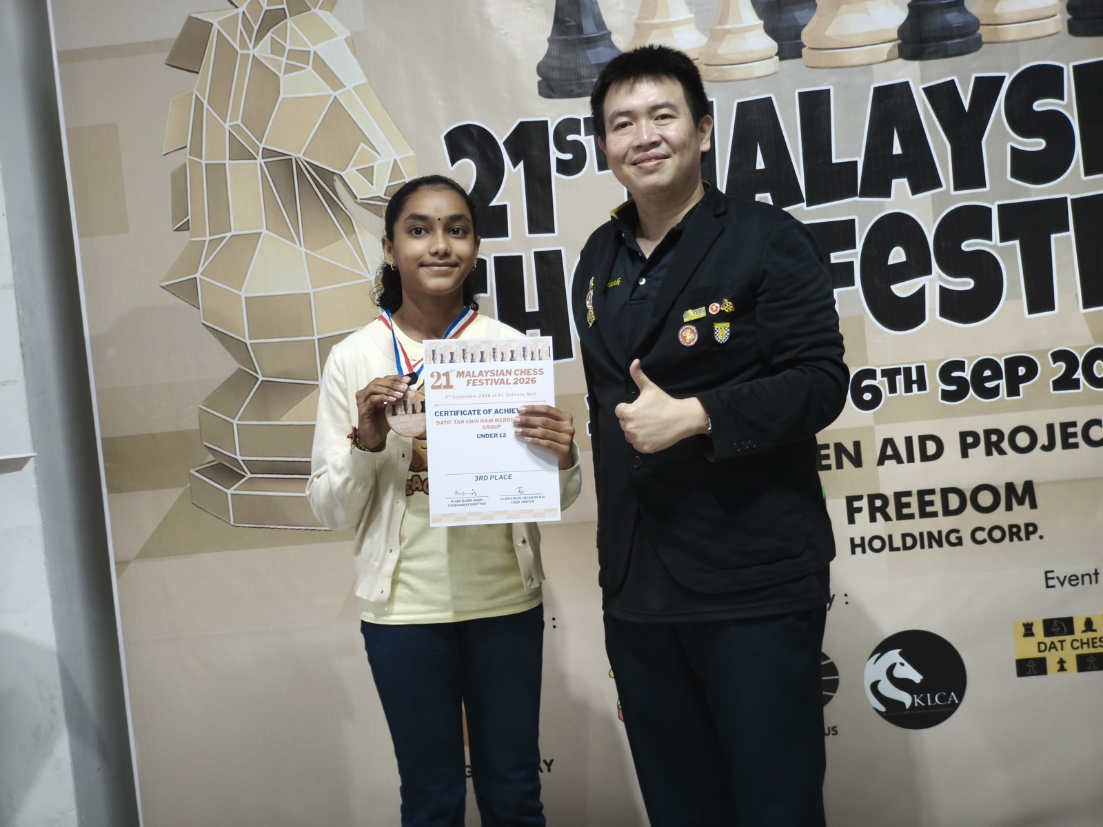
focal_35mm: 46
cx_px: 552
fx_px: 1466
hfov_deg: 41.2
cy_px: 414
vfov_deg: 31.5
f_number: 1.9
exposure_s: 1/50
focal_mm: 7.1
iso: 1000
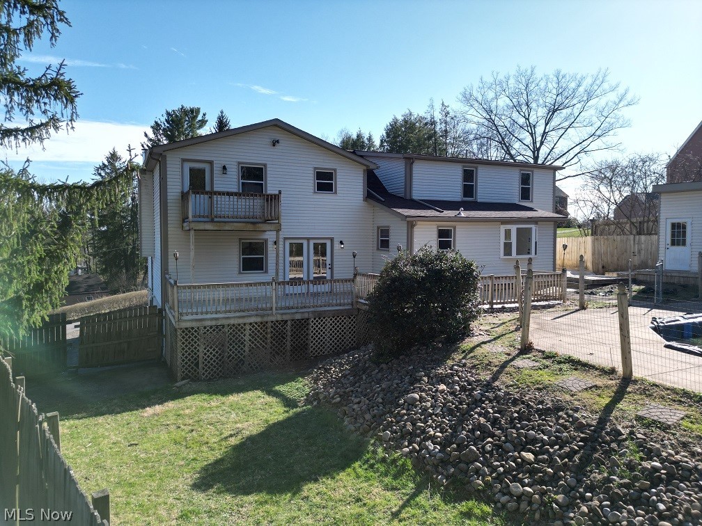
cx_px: 351
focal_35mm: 24
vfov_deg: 56.8
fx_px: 487
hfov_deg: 71.6
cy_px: 263
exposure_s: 1/2000
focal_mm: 6.72
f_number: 1.7
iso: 100
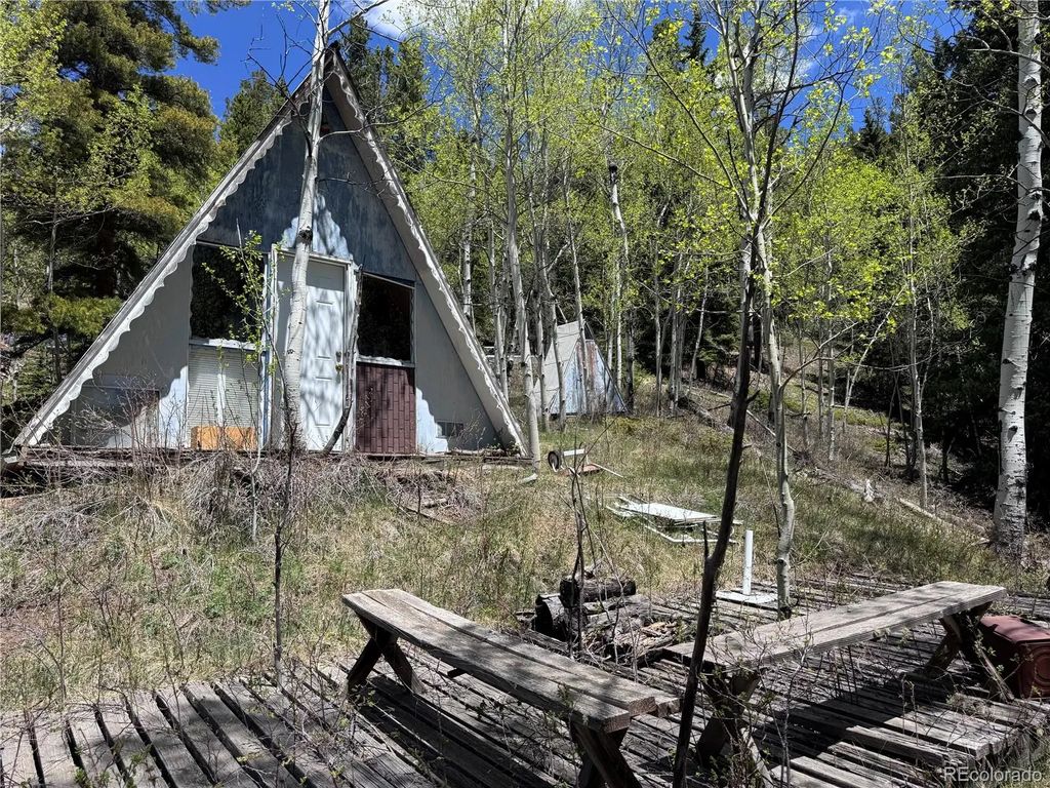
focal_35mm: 24
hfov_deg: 71.6
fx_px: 728
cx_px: 525
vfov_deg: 56.8
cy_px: 394
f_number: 1.78
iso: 80
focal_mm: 6.76
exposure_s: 1/2833
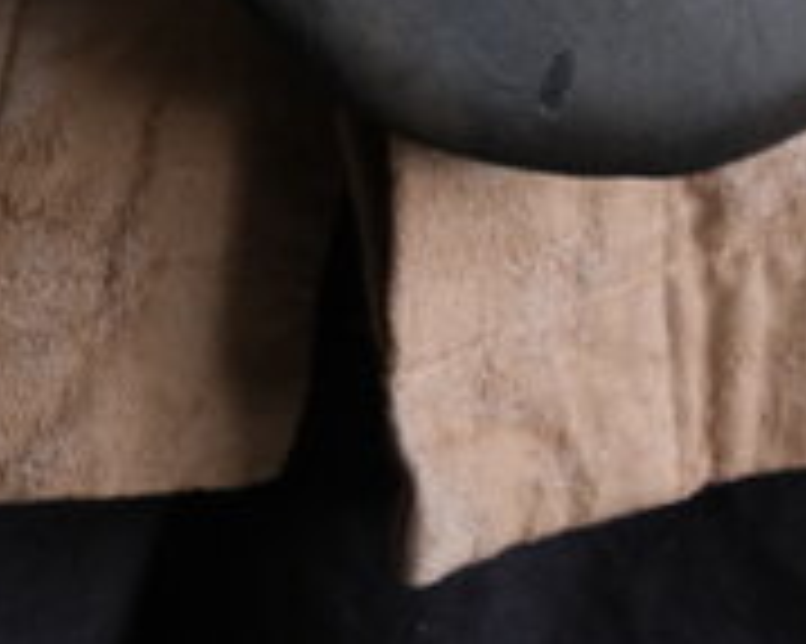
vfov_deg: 1.9
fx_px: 19598
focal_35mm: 822
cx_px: 648
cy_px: -739
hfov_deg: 2.4
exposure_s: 1/100
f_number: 5.6
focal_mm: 108.6
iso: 800
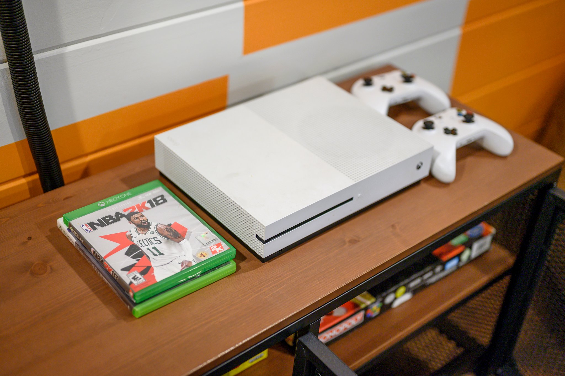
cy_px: 188
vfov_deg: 26.9
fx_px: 784
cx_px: 282
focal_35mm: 50
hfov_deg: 39.6
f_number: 1.8
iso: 500
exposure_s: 1/250
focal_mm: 50
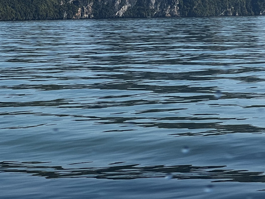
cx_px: 31
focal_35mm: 177
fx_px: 1356
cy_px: -1
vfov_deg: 8.4
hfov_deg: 11.1
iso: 32
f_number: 2.8
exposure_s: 1/995
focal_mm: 9
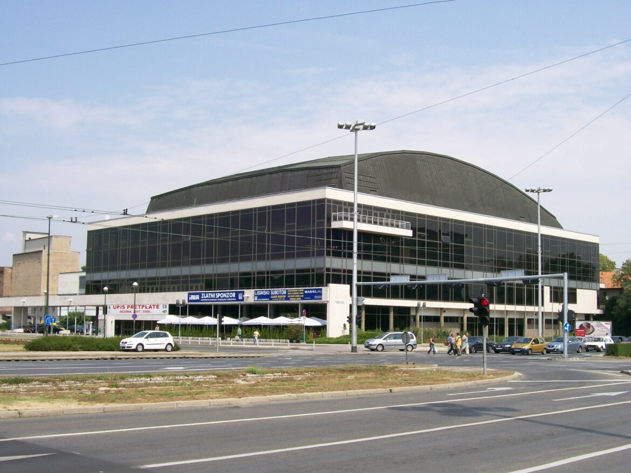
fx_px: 820
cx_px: 316
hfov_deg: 42.1
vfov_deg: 32.2
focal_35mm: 45
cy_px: 236
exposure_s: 1/432
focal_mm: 7.6
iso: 80
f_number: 5.4
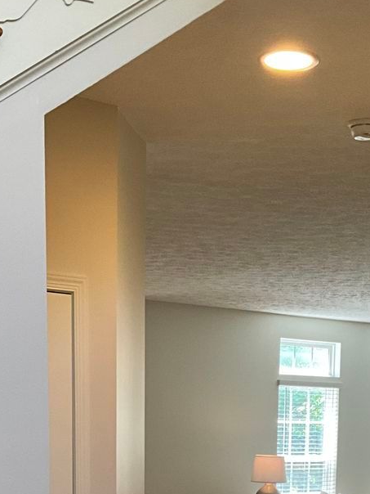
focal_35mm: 72
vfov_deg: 24.7
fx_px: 1026
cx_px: 227
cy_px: 577
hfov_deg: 20.4
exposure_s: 1/60
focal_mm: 3
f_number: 1.8
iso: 64
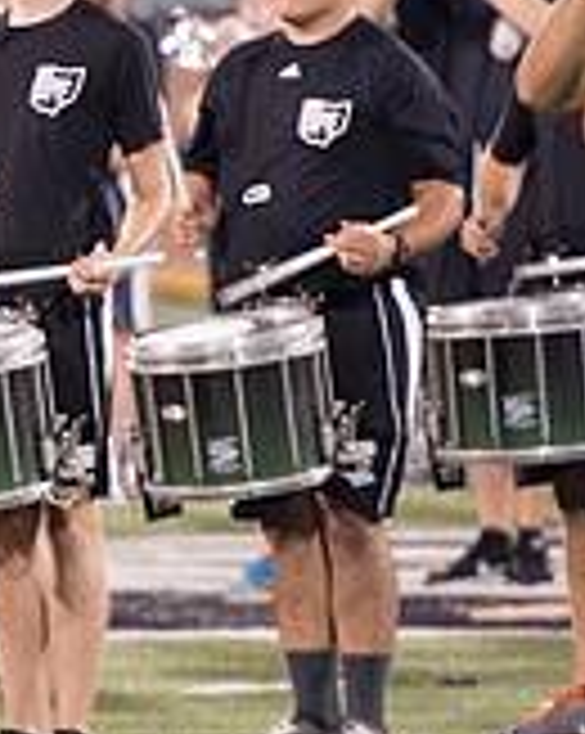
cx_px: -410
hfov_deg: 2.3
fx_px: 14527
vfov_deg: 2.9
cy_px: 335
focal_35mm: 670
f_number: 2.8
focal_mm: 200
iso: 1000
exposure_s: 1/320
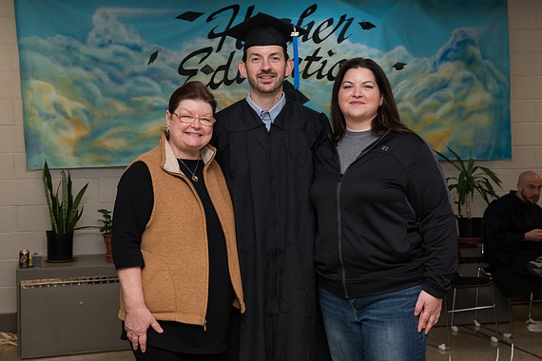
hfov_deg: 35.6
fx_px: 843
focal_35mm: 56
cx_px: 267
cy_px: 179
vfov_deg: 24.2
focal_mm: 55
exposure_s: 1/160
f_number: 7.1
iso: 1600
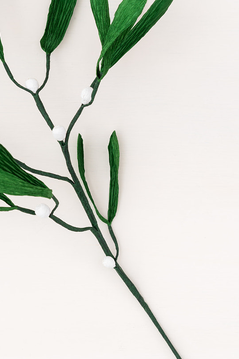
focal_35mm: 109
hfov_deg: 12.5
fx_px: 1085
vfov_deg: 18.8
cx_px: 80
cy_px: 193
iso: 100
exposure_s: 1/125
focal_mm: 55
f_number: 8
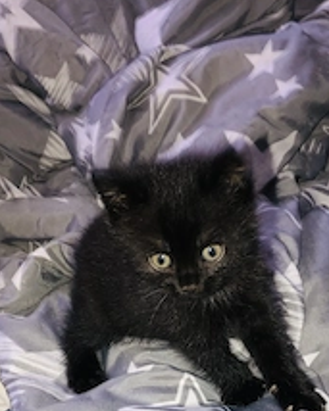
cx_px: 177
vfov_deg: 34.9
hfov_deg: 29.7
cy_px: 355
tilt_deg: -49.4
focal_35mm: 51
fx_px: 621
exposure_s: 1/4
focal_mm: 3.99
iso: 40
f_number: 1.8
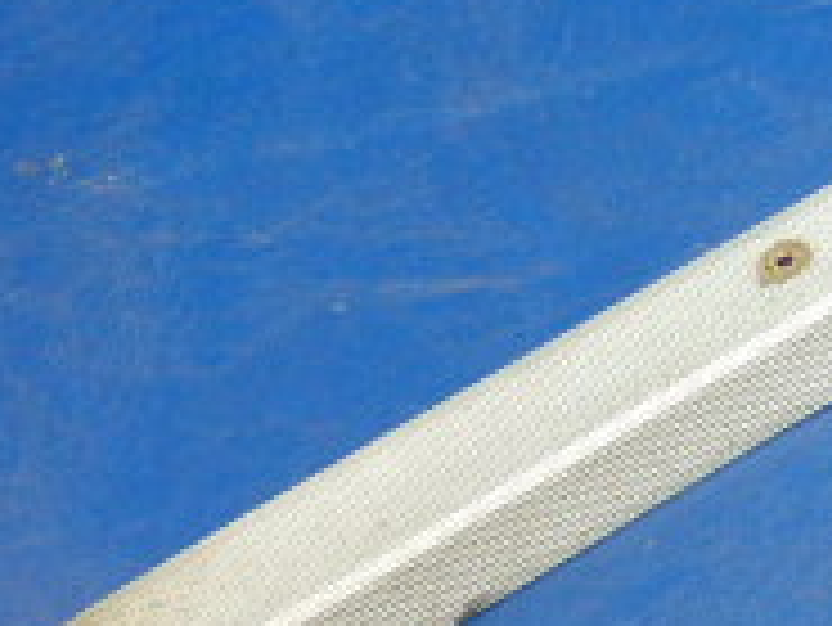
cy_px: 77
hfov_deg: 18.3
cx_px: 1187
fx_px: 2333
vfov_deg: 15.1
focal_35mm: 97
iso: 500
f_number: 3.9
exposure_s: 1/30
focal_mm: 5
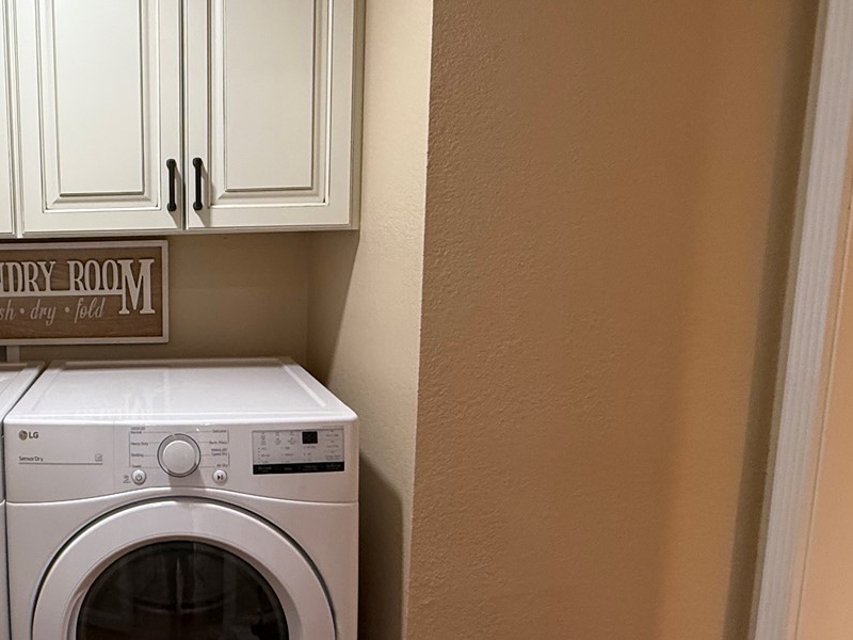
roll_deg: +1.4
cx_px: 112
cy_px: 331
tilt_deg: -6.9
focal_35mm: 28
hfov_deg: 56.3
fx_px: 690
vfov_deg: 49.7
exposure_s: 1/120
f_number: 2.2
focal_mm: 2.22
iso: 250
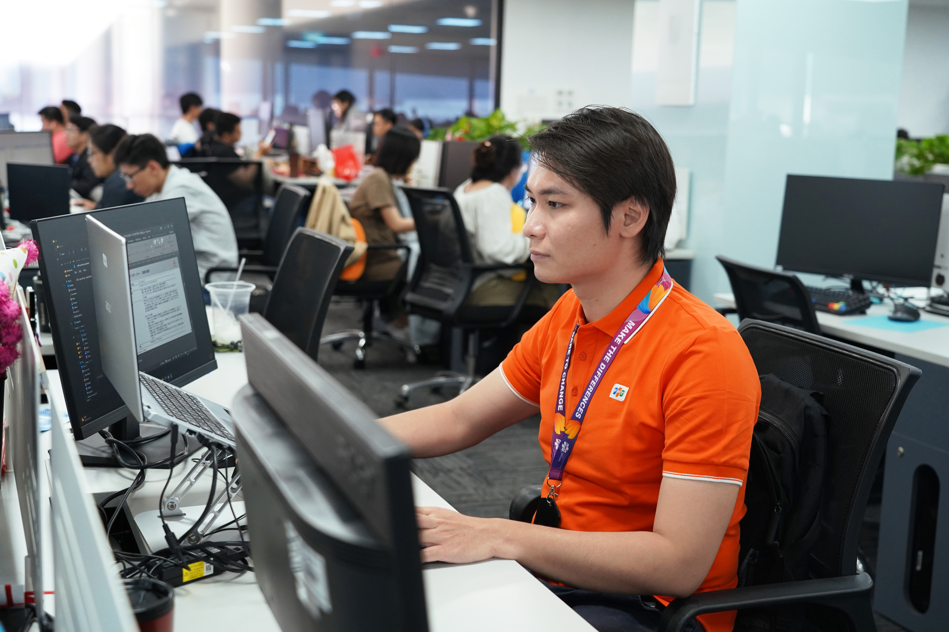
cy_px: 316
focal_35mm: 46
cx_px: 474
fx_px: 1213
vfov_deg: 29.2
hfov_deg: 42.7
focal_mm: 46
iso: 1600
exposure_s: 1/160
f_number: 4.5
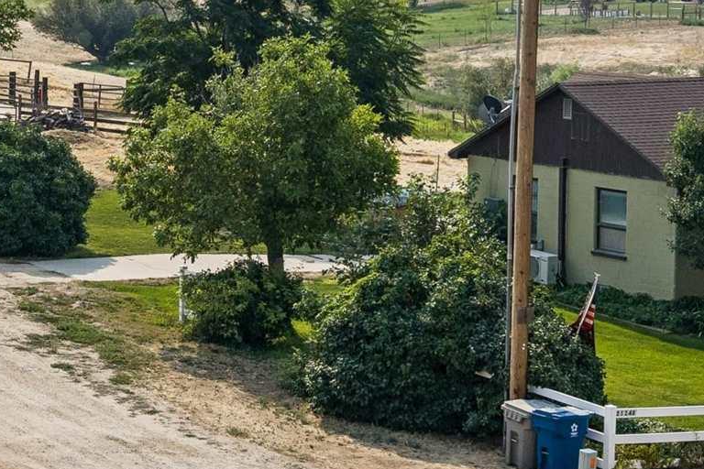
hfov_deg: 17.6
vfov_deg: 12.2
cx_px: -67
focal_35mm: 112
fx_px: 2190
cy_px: 131
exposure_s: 1/240
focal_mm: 14.4
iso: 250
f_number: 2.8
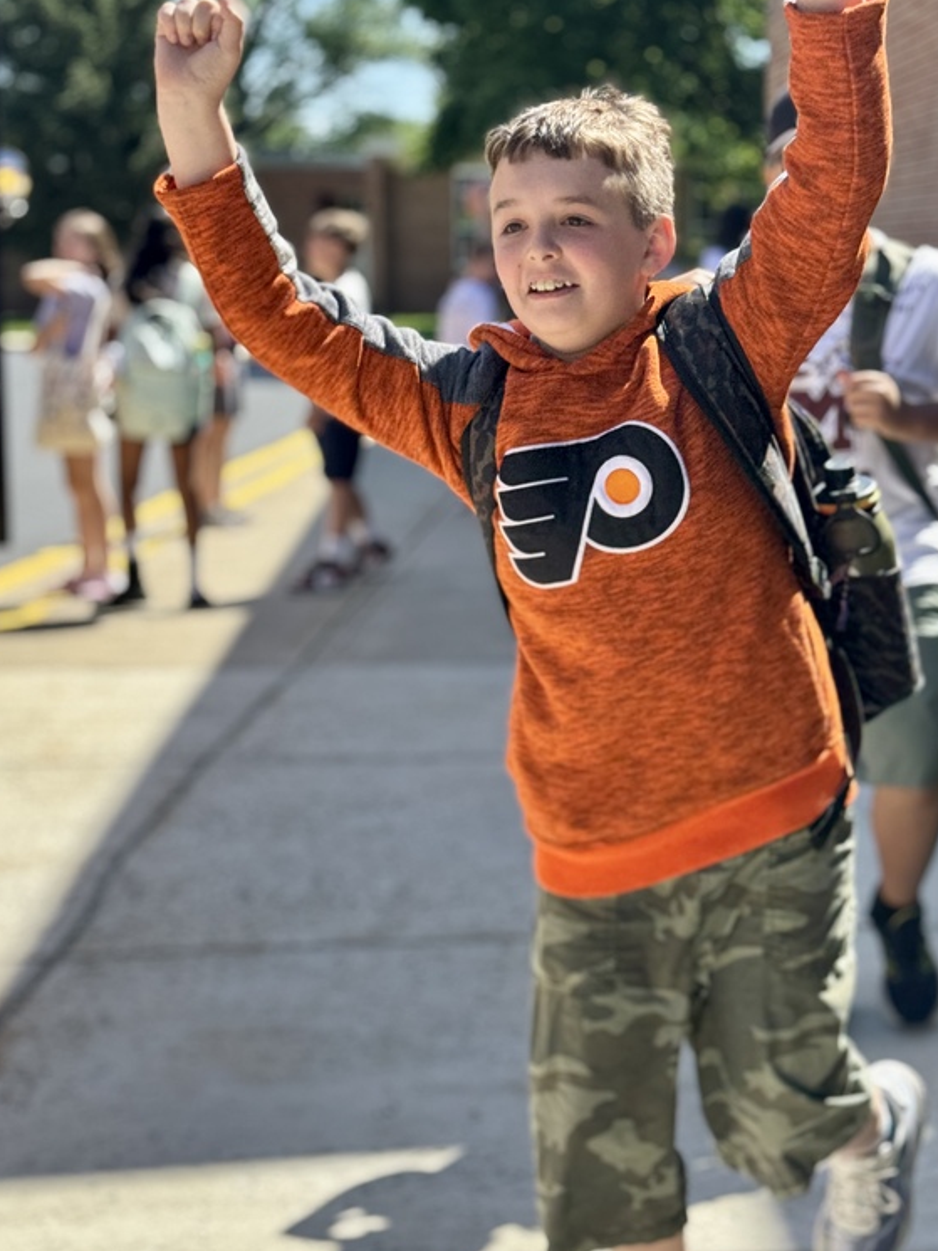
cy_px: 628
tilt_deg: -9.9
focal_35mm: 66
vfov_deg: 29.4
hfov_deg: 22.2
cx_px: 621
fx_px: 2384
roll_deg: +2.5
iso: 64
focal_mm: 6.76
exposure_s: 1/1770
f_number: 1.78
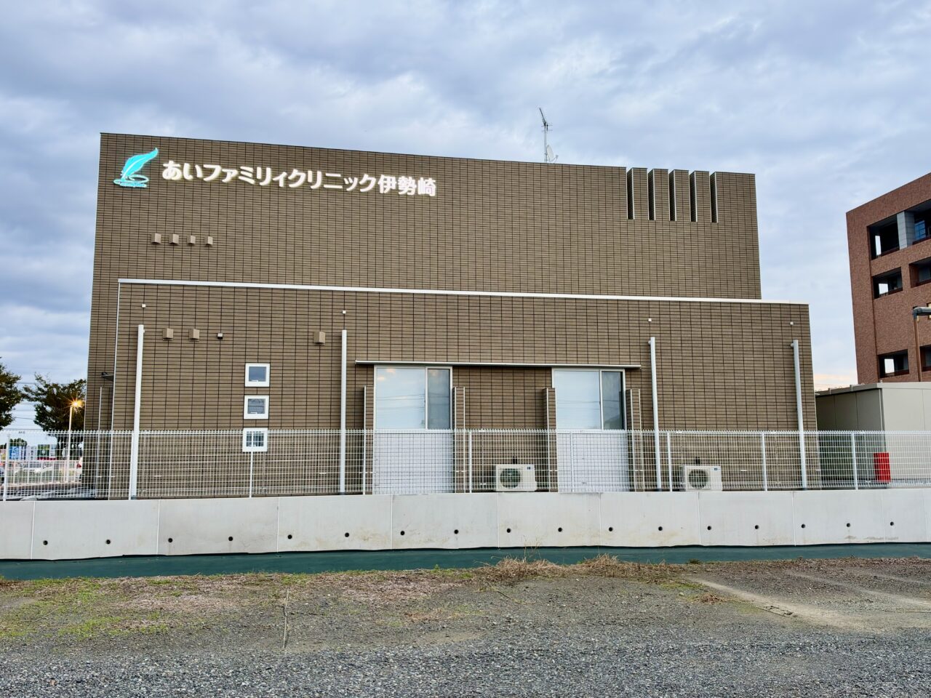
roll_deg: +0.5
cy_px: 349
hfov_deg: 60.0
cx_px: 466
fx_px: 807
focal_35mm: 30
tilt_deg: +7.9
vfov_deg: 46.8
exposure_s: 1/100
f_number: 1.8
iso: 320
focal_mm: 6.93
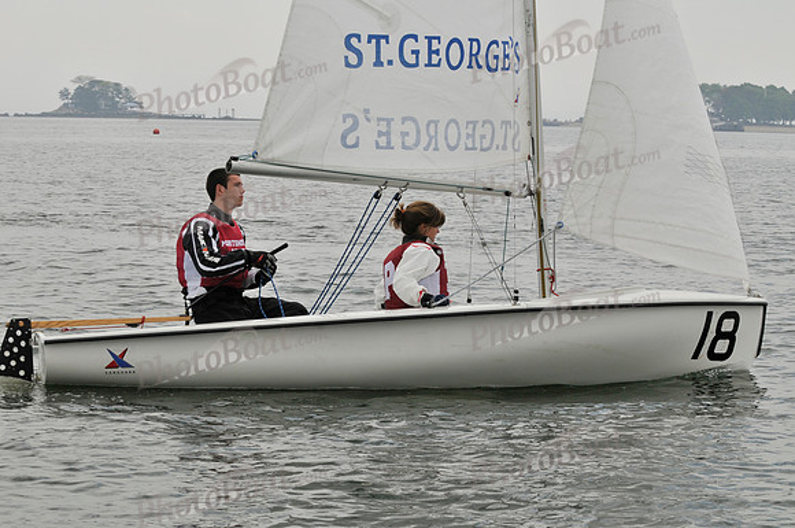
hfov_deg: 9.8
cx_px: 398
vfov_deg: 6.5
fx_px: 4631
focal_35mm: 210
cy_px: 264
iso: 320
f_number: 11
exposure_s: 1/640
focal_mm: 140
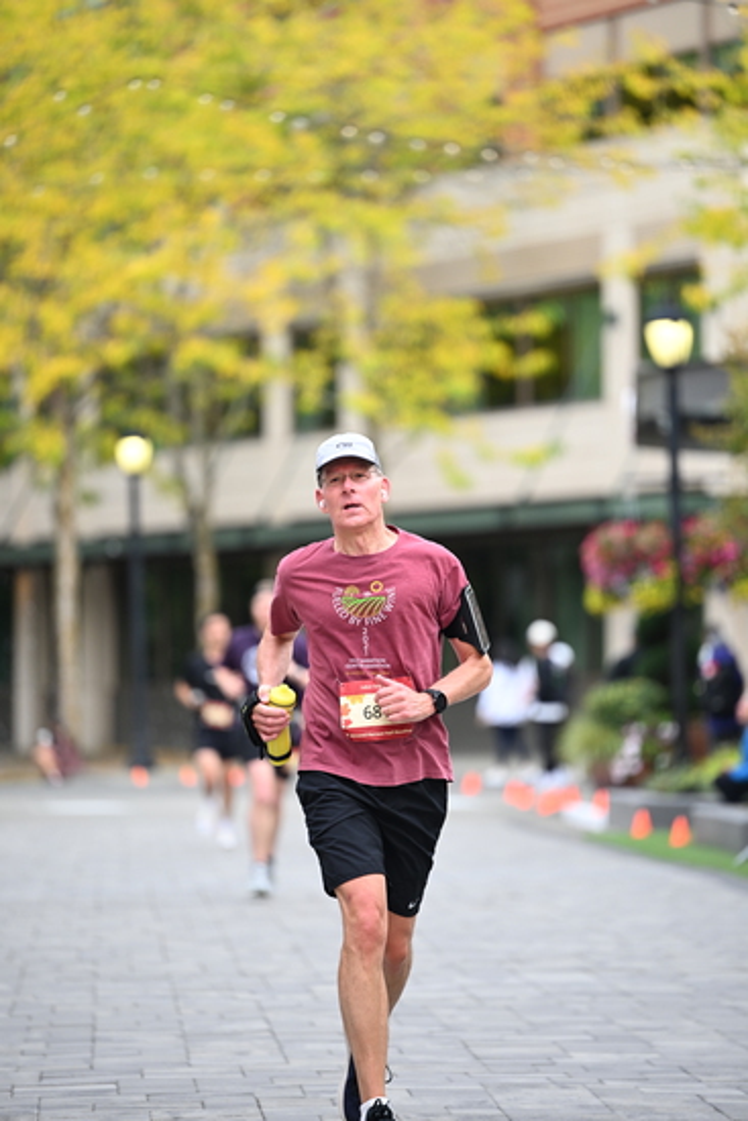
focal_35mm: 180
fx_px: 5606
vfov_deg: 11.4
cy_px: 560
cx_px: 374
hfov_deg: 7.6
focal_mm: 180
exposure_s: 1/1250
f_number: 2.8
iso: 640
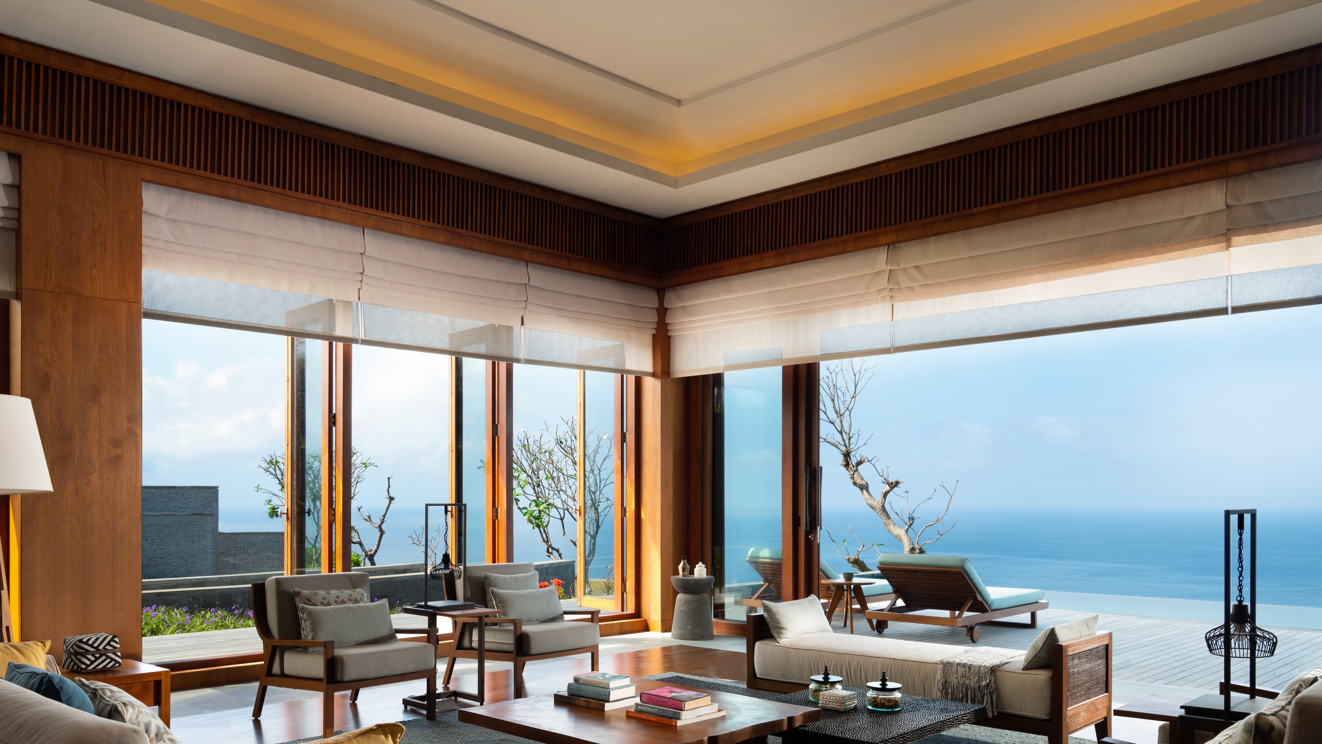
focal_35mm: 28
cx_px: 654
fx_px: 982
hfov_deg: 67.9
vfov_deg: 41.0
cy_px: 497
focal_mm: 32
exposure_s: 1/30
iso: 250
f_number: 11
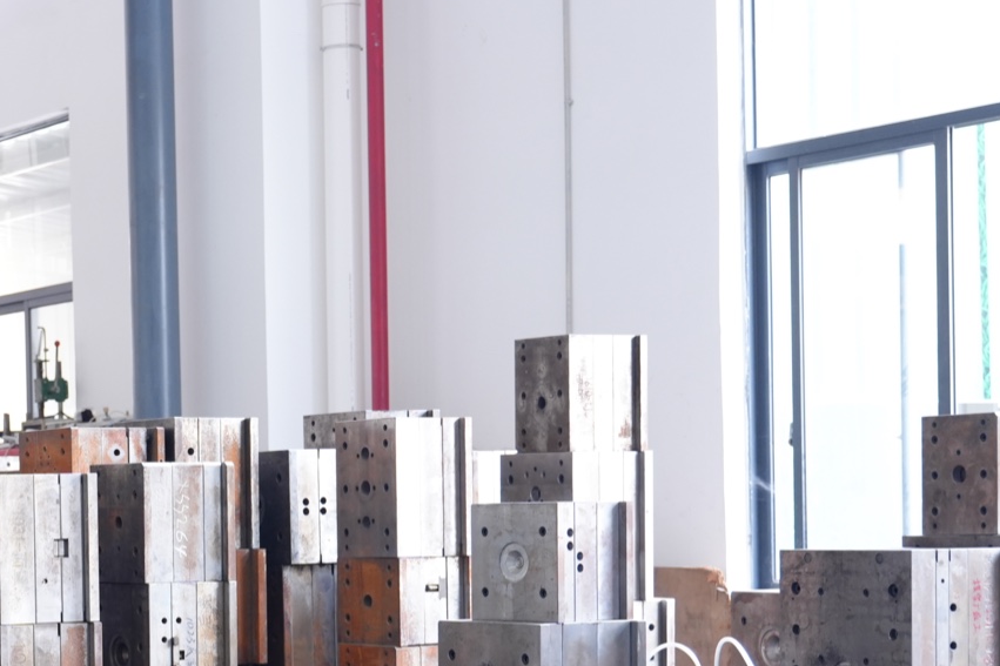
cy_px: 603
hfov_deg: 20.8
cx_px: -56
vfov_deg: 14.4
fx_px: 2610
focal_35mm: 94
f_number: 4
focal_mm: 40
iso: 800
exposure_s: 1/30
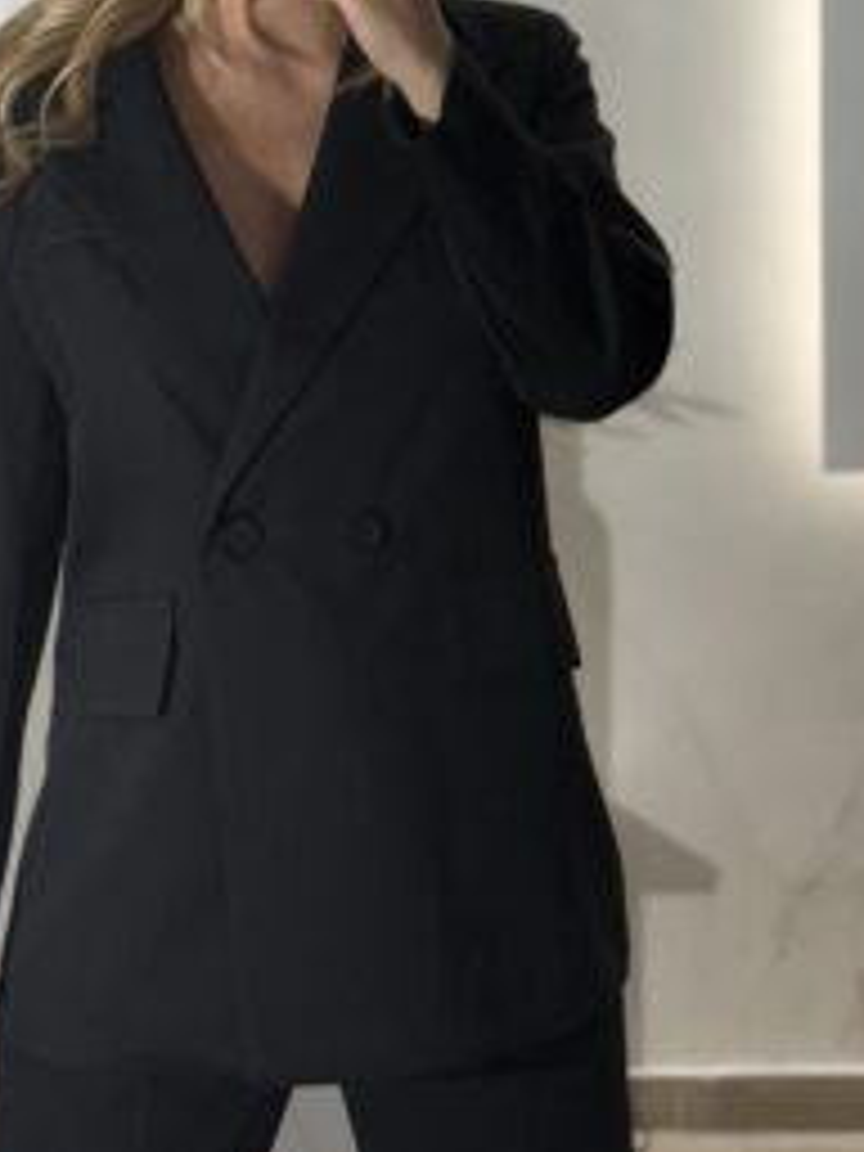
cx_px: 256
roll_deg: +0.5
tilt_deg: -4.6
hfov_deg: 19.5
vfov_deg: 25.9
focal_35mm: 75
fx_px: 2496
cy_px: 464
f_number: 1.78
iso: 80
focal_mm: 6.76
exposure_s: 1/100
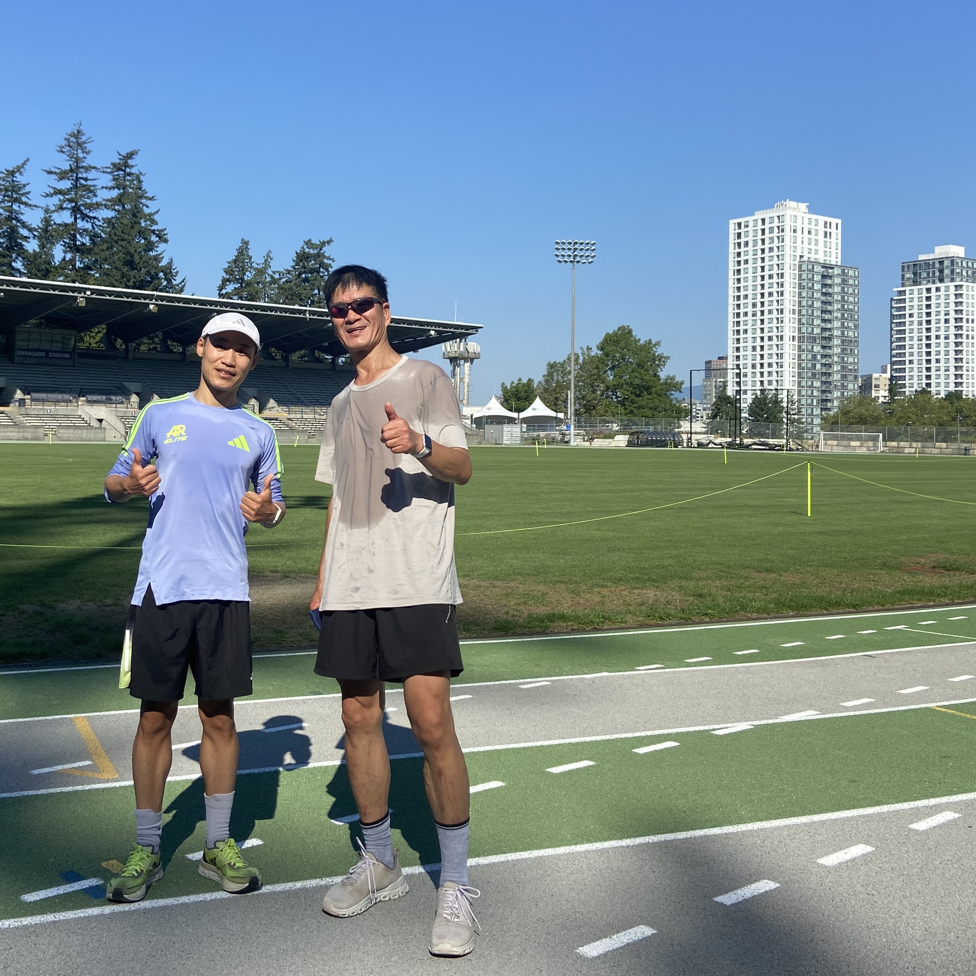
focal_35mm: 37
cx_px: 372
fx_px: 1180
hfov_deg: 44.6
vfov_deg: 44.7
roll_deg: -1.2
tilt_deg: +0.6
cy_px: 400
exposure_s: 1/2967
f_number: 1.8
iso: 32
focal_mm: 4.25
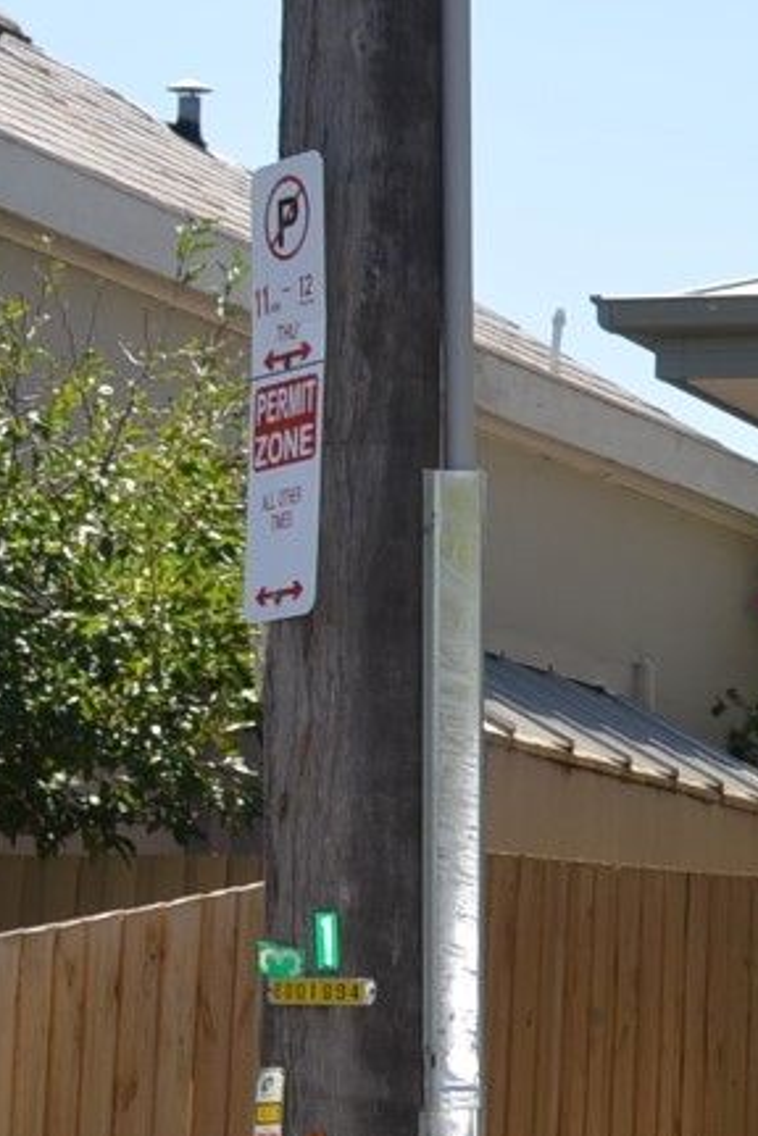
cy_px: 534
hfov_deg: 8.7
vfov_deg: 14.0
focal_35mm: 147
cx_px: 1588
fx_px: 4642
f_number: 7.1
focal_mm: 26
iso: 100
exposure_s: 1/200
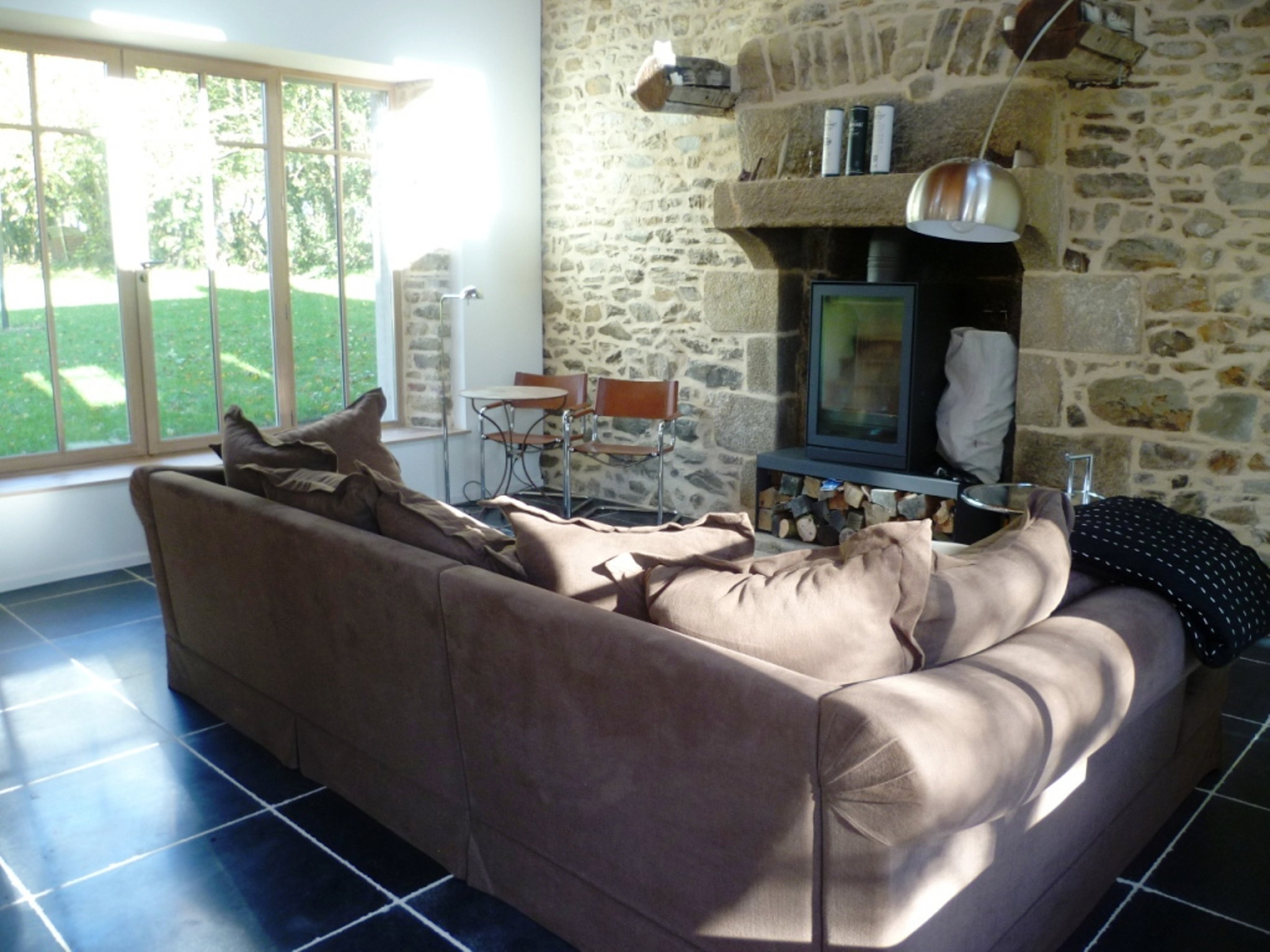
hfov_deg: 63.4
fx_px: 1027
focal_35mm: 28
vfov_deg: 49.7
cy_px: 476
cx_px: 635
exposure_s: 1/30
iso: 100
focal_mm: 5
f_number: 2.8
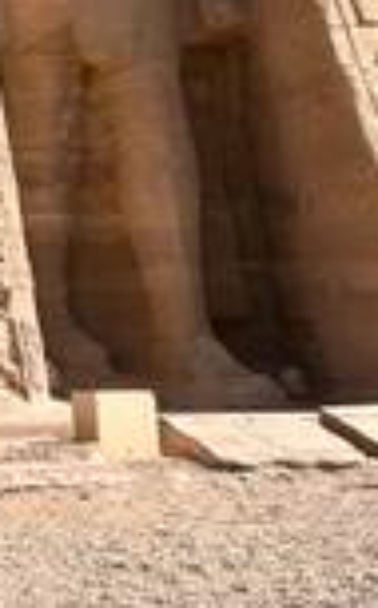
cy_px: -207
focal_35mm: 130
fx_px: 2153
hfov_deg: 9.2
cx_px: -473
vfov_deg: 15.3
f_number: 1.5
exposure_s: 1/5319
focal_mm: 5.7
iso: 50
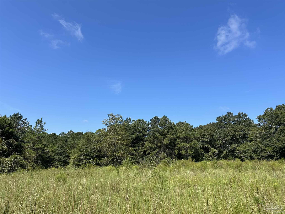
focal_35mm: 26
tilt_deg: +16.2
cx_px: 142
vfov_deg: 53.1
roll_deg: -1.9
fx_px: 214
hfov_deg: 67.3
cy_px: 107
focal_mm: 5.7
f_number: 1.5
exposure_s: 1/3356
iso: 50
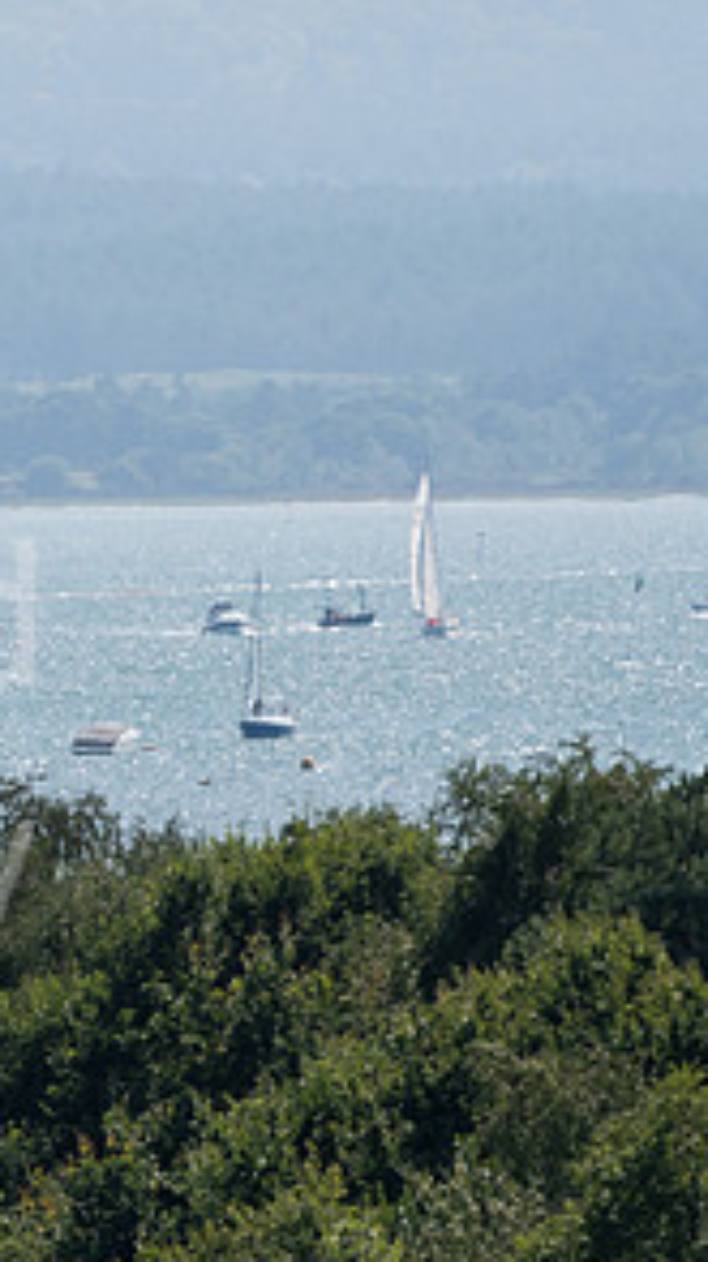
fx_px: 31092
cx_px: -511
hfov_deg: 1.3
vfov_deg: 2.3
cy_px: 655
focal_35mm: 930
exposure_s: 1/3200
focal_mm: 300
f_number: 5.6
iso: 500
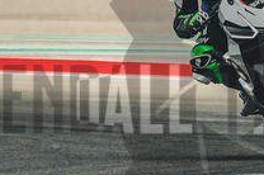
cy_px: 101
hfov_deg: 1.2
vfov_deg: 0.8
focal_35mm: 1677
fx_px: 12279
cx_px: 232
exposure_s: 1/1250
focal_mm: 400
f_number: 5.6
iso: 1250
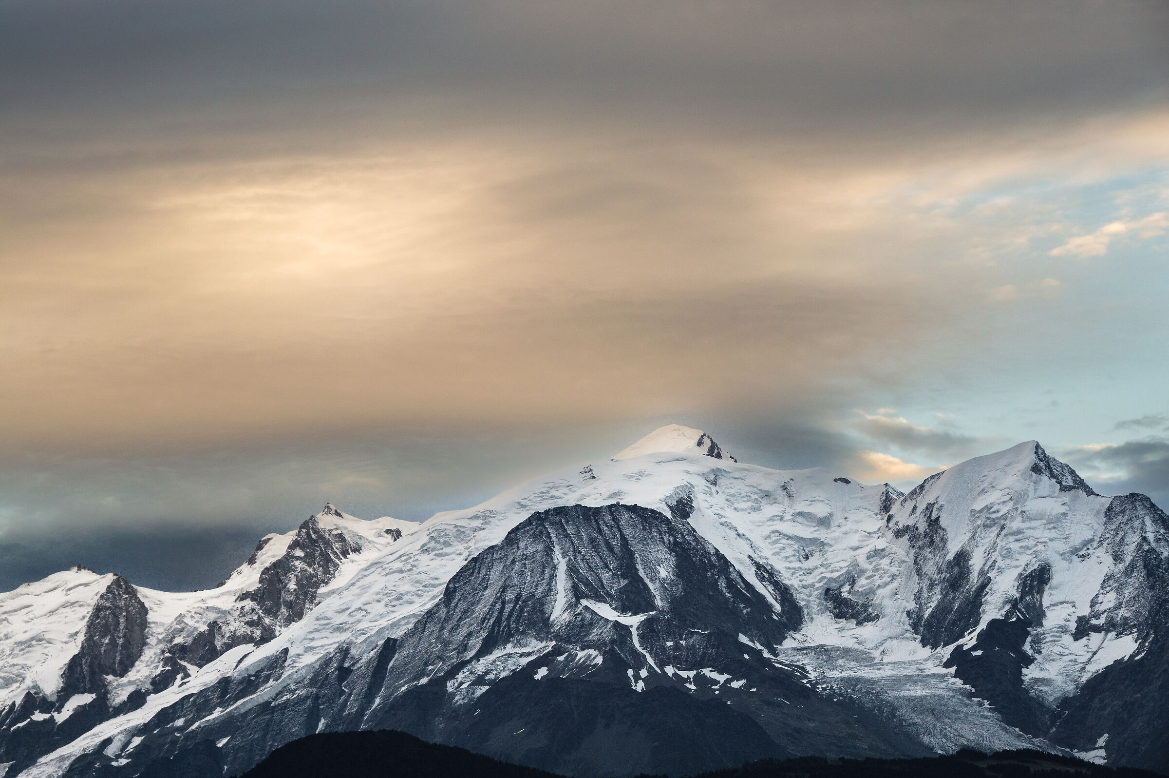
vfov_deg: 11.1
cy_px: 389
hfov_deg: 16.7
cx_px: 584
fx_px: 3991
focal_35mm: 123
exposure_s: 1/160
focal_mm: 82
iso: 400
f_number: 10
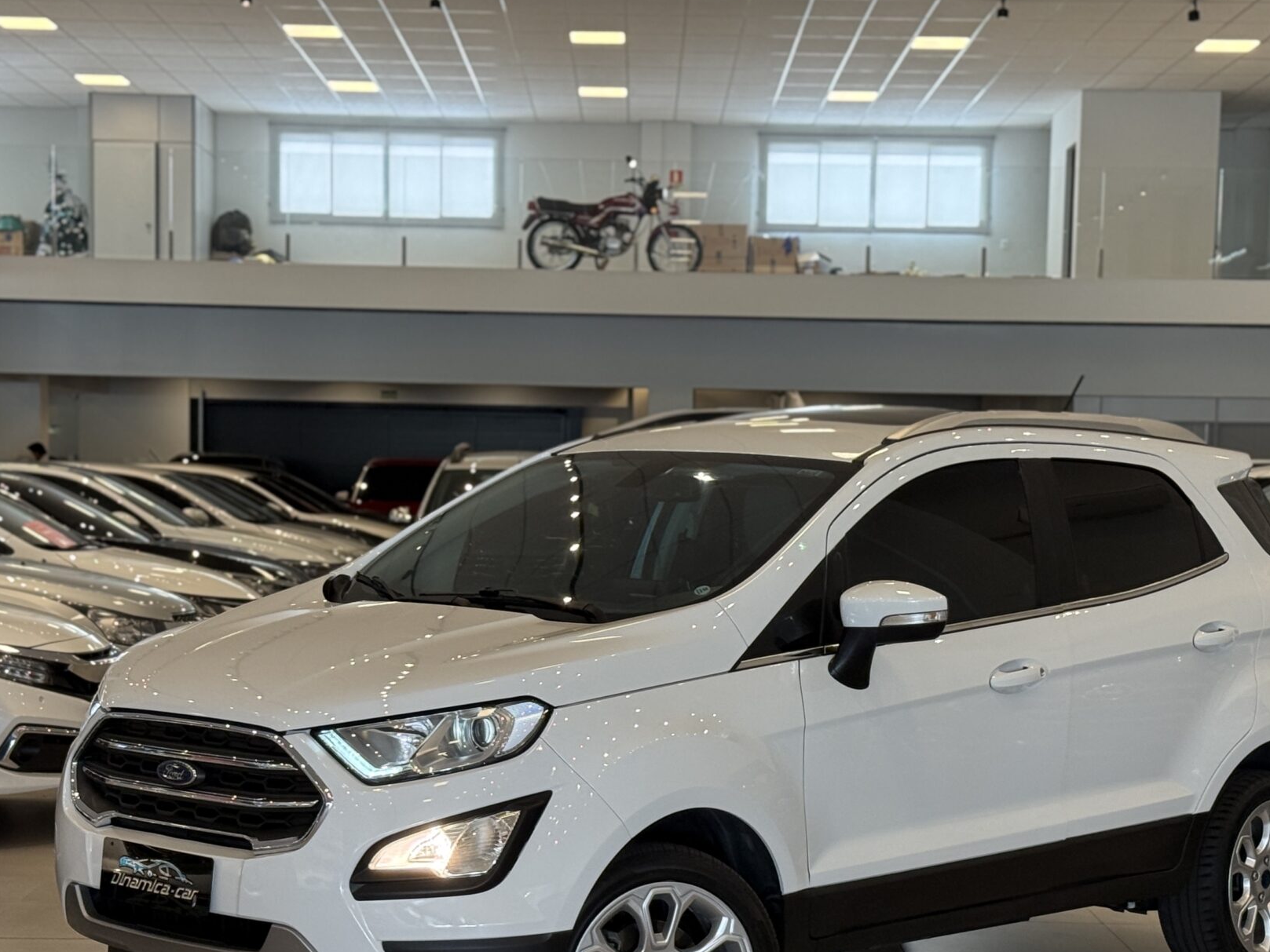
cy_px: 693
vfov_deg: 19.3
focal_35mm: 76
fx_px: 2789
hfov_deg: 25.7
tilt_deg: -3.5
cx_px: 639
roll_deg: -1.2
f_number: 1.78
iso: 125
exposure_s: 1/120
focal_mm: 6.76
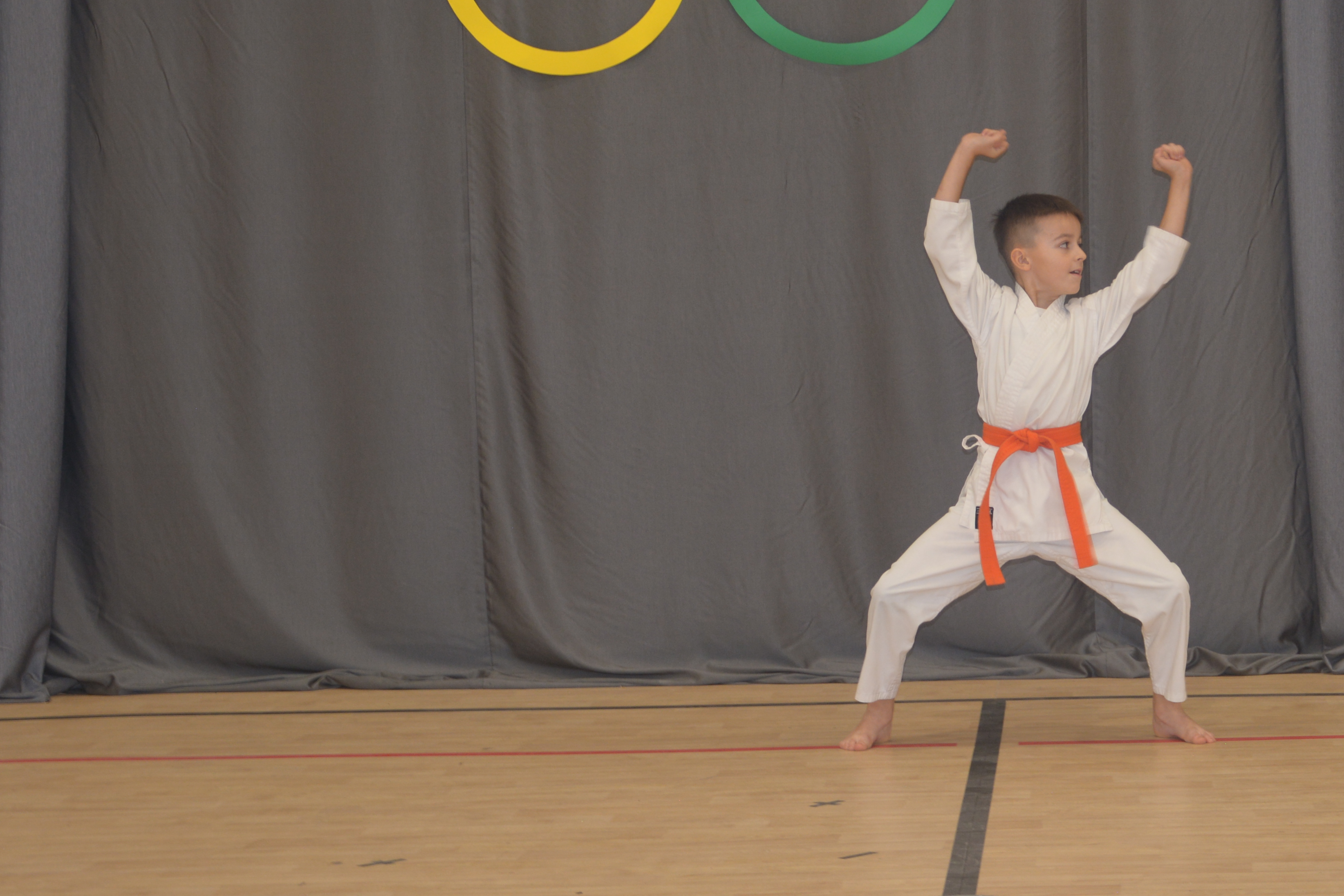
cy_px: 244
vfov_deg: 13.1
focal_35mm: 104
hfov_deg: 19.4
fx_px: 3882
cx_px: 1067
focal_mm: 38
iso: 280
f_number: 4.5
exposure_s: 1/30
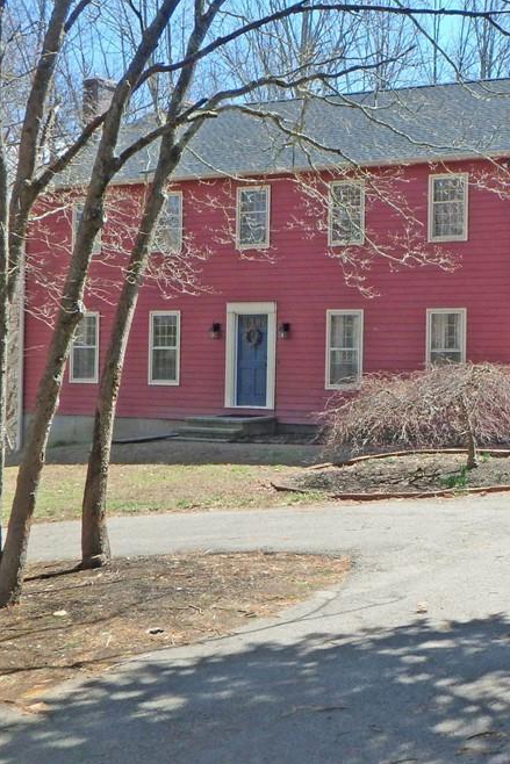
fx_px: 1168
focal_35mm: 55
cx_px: 529
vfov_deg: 36.2
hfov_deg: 23.4
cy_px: 387
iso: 125
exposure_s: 1/320
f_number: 4.9
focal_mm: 6
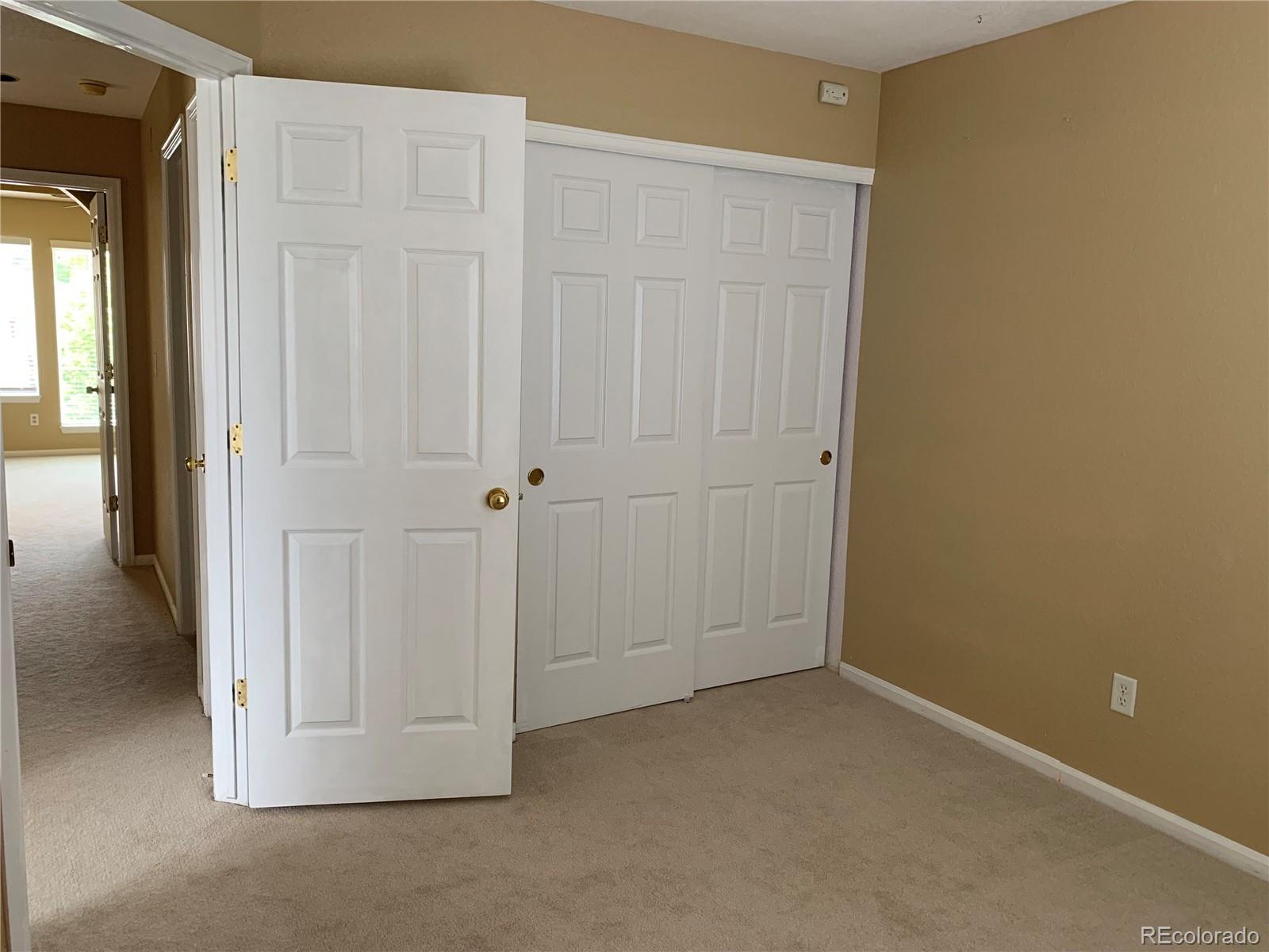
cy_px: 476
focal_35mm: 26
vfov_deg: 53.1
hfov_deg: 67.3
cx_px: 634
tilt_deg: -8.2
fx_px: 953
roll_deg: -2.8
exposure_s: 1/60
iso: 125
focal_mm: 4.25
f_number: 1.8
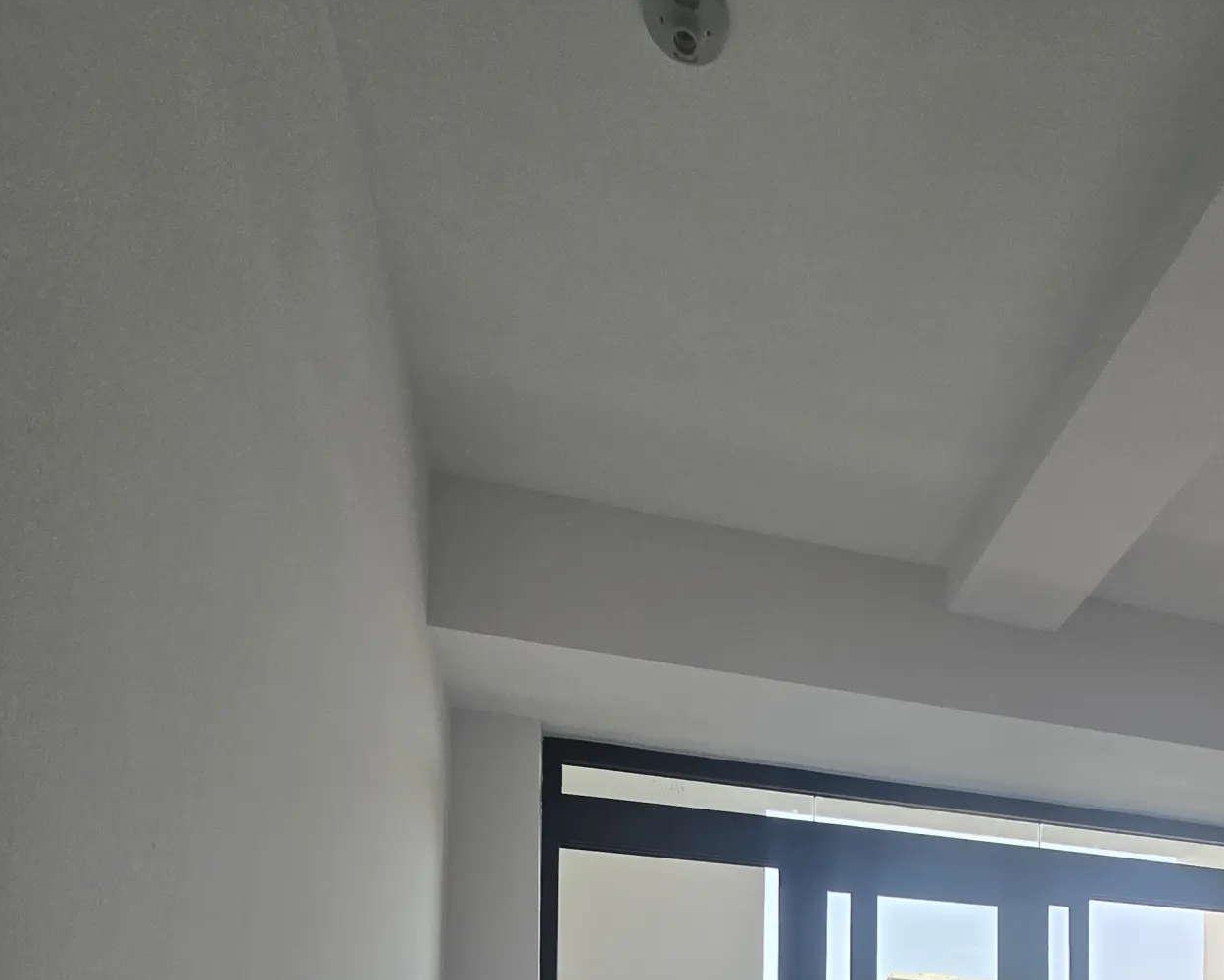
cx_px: 896
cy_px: 1148
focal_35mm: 26
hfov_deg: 62.8
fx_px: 942
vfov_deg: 40.5
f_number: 2.2
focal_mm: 2.2
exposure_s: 1/286
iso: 50
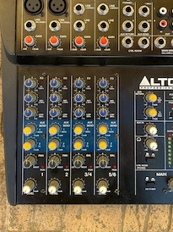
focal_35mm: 38
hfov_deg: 37.6
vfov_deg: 48.6
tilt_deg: -81.7
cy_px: 88
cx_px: 98
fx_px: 254
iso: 50
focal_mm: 4.25
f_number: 1.8
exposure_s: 1/122
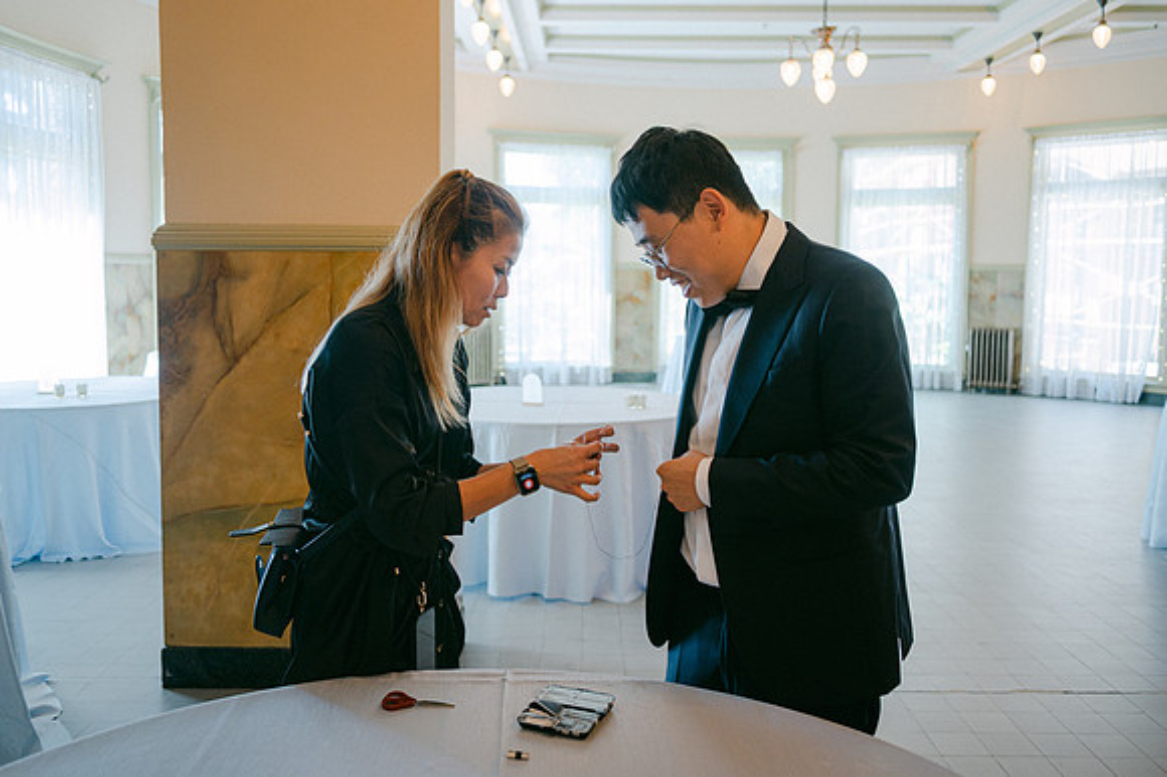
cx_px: 581
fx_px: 997
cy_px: 357
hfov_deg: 60.7
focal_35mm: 31
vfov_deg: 42.5
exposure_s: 1/125
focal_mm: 28
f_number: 2.8
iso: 180
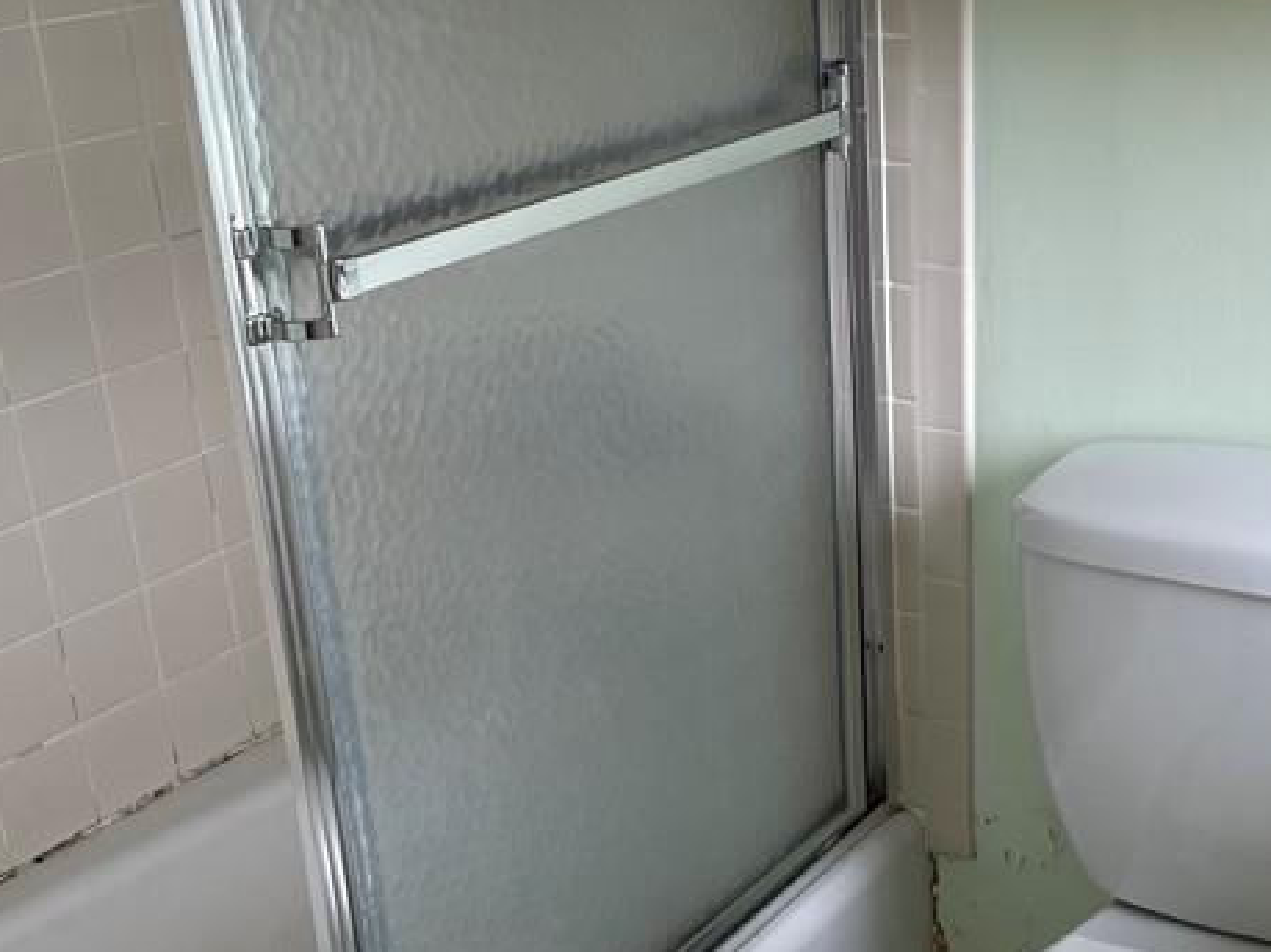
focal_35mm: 58
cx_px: 955
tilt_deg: -25.6
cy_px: 742
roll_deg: +1.3
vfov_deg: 24.9
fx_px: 2129
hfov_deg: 32.6
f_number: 1.6
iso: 32
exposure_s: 1/121
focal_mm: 4.2
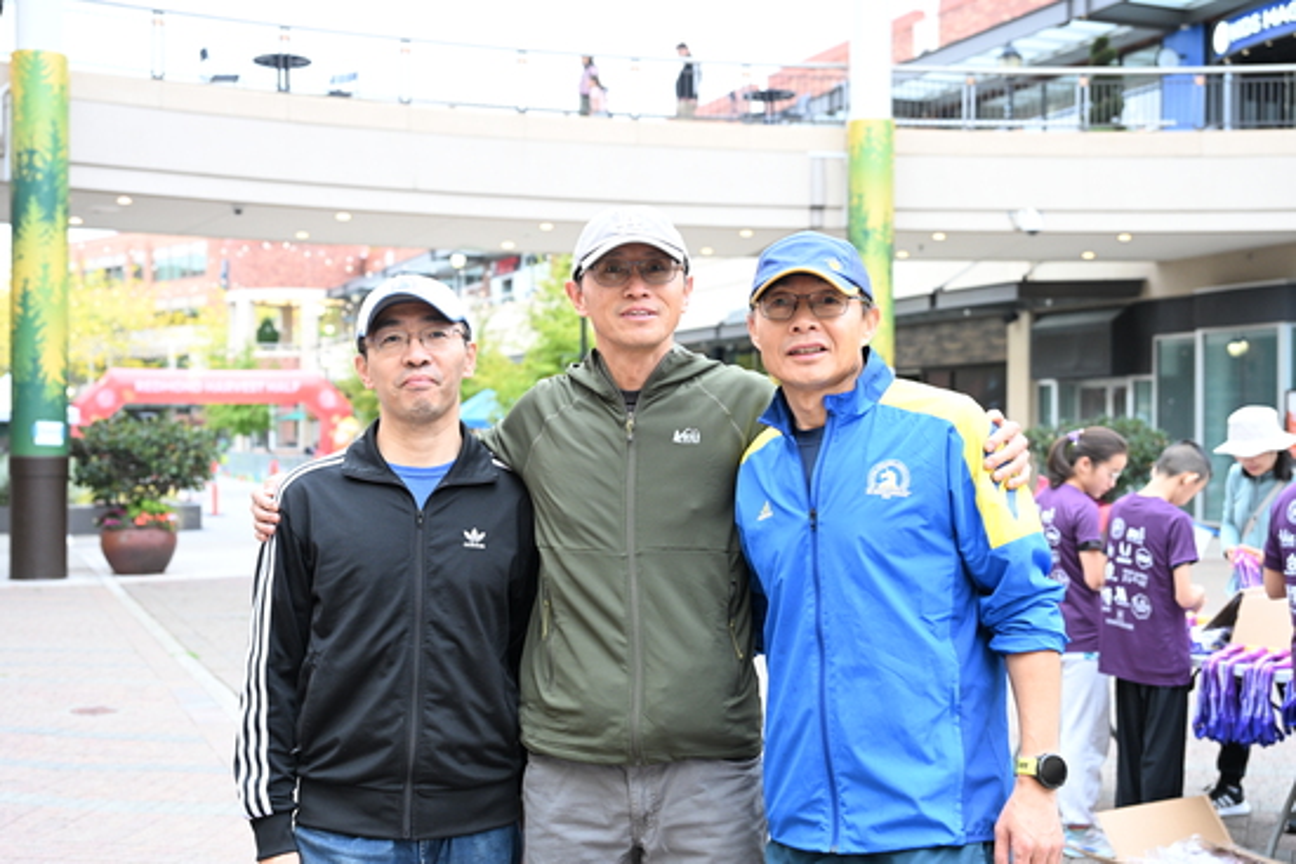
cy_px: 432
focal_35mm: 45
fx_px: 1620
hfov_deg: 43.6
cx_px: 648
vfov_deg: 29.9
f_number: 4
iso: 1600
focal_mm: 45
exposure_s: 1/200
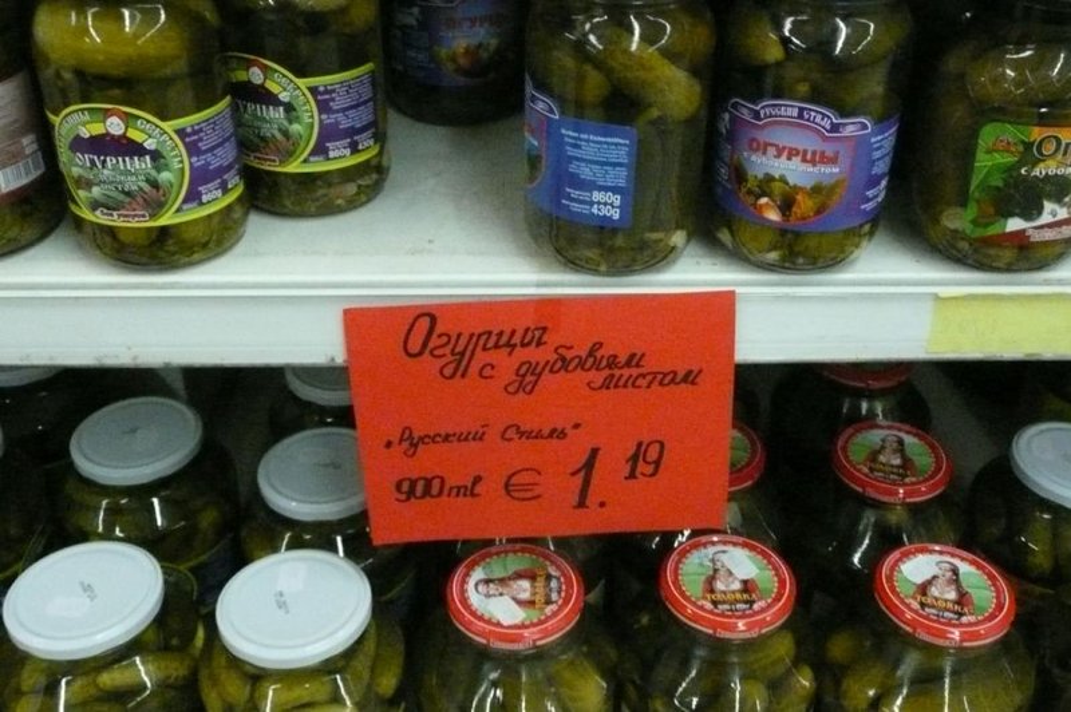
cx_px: 536
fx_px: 1100
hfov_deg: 51.9
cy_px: 356
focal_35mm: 37
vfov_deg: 35.9
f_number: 3.3
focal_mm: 4.6
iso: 800
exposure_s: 1/60
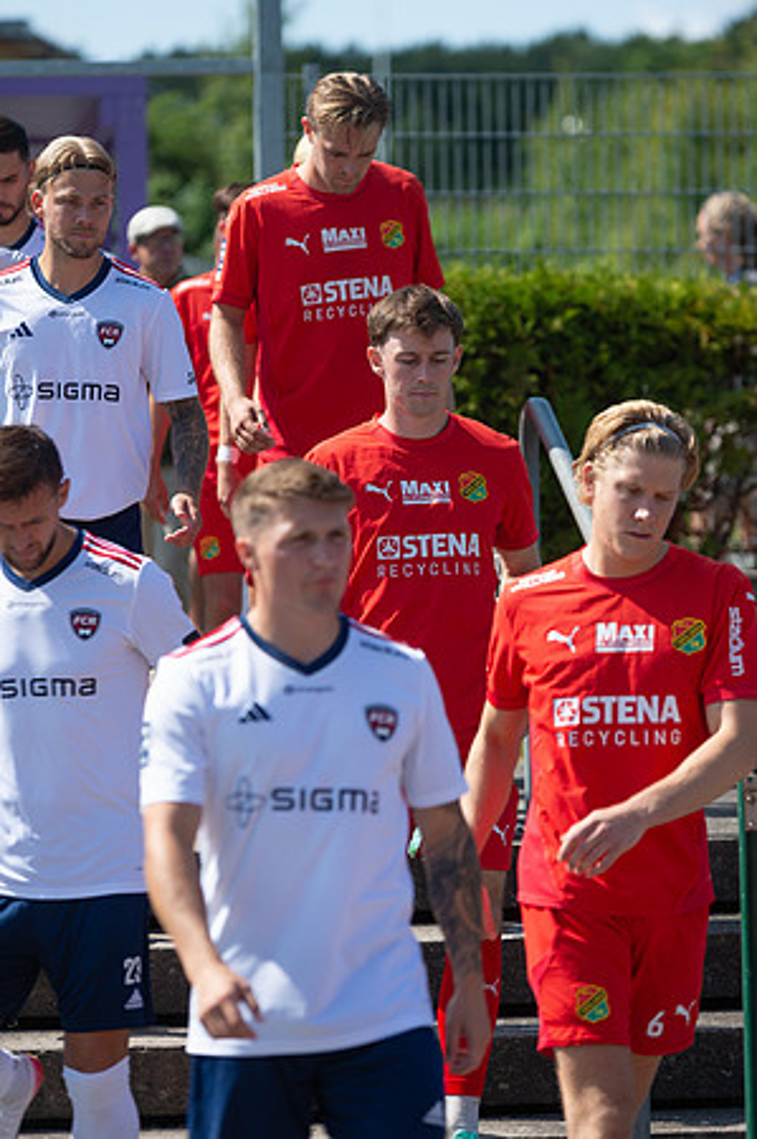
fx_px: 4742
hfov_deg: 9.1
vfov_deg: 13.7
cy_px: 570
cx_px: 378
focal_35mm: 150
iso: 180
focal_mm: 150
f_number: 4
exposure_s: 1/1600
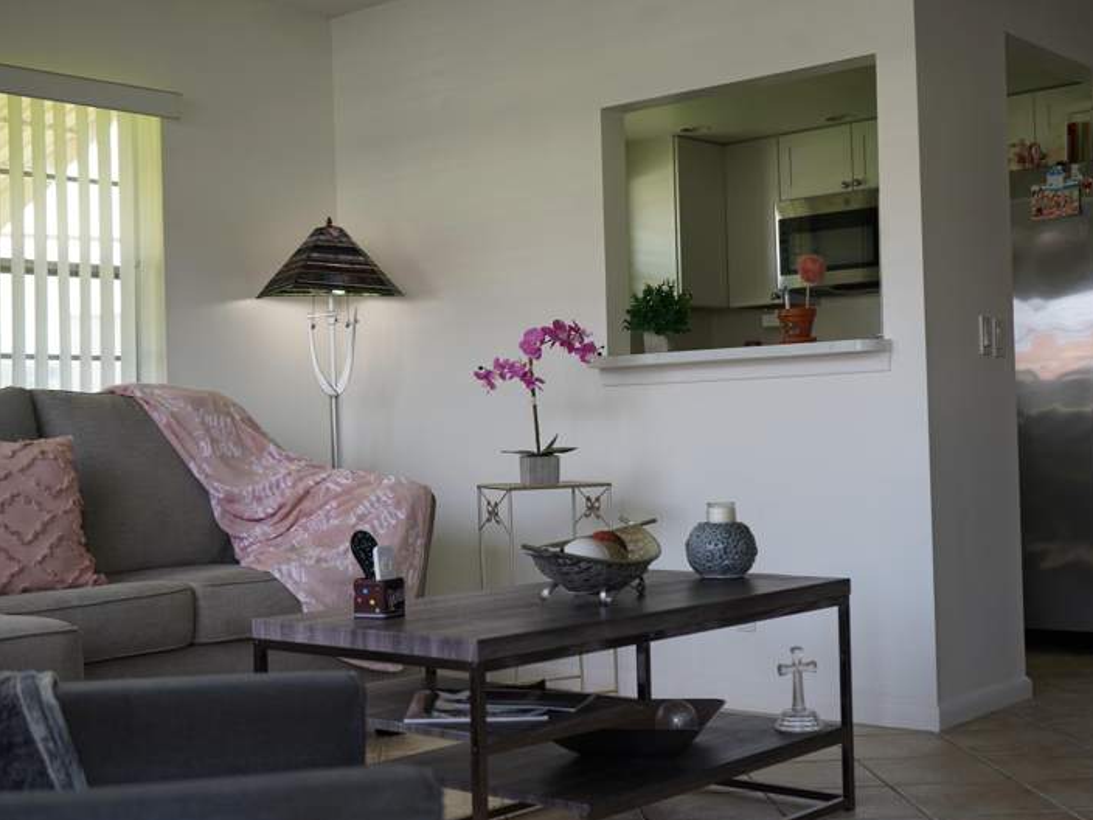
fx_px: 1484
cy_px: 412
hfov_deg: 40.4
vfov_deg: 30.9
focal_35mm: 47
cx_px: 543
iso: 320
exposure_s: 1/160
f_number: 4.5
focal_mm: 43
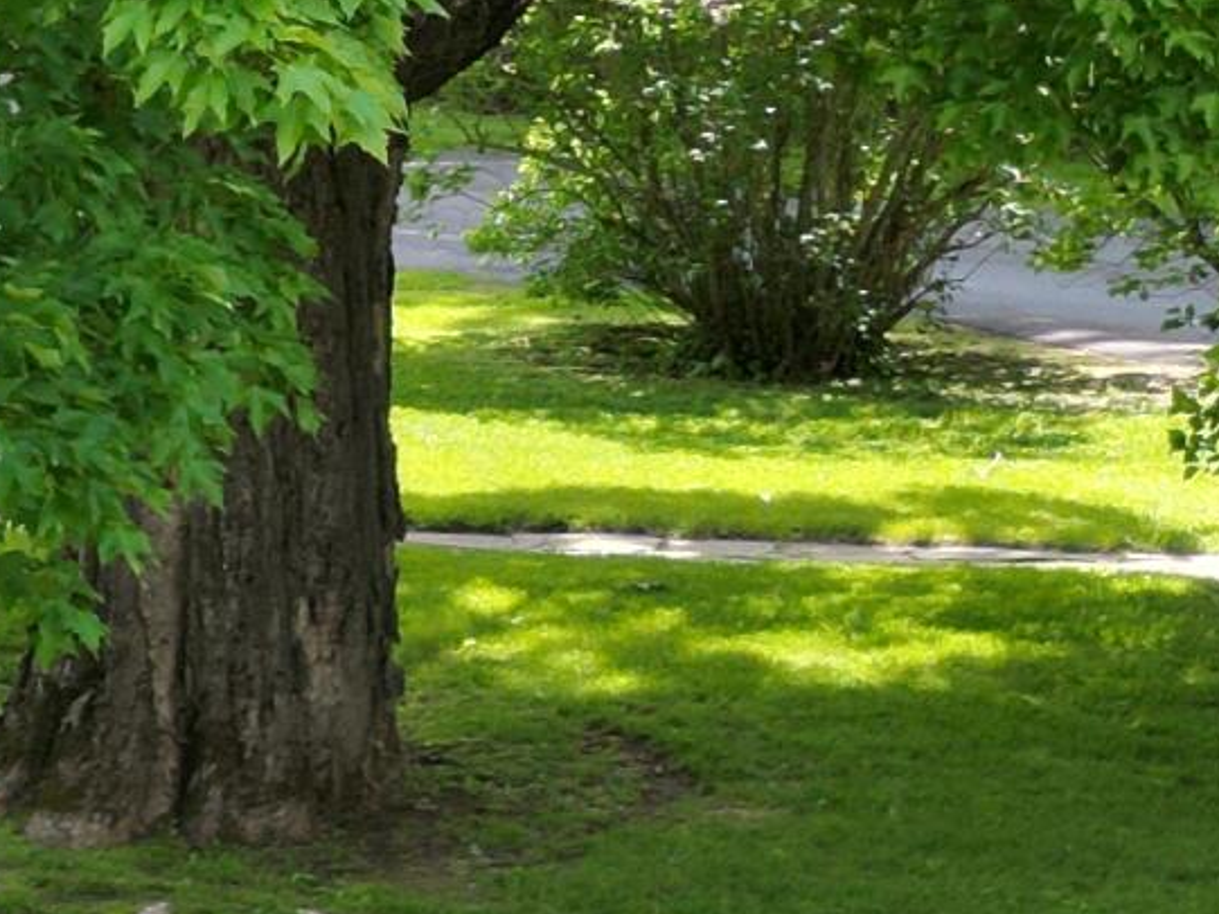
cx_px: -1769
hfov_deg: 11.8
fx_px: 4685
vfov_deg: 11.1
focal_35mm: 133
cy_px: 356
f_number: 1.7
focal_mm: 6.72
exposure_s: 1/800
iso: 110
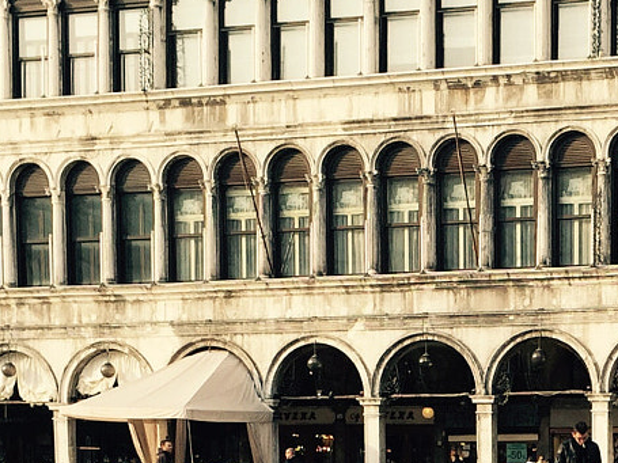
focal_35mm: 102
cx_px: 604
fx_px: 1821
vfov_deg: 13.9
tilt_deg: -4.6
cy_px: 621
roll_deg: +0.0
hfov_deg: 18.8
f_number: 2.2
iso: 32
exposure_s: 1/760
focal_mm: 4.15
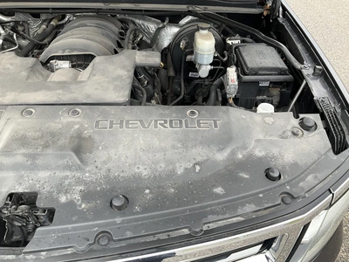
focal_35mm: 29
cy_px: 131
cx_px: 174
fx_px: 292
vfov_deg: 48.2
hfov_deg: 61.7
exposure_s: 1/122
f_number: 1.8
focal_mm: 3
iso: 20
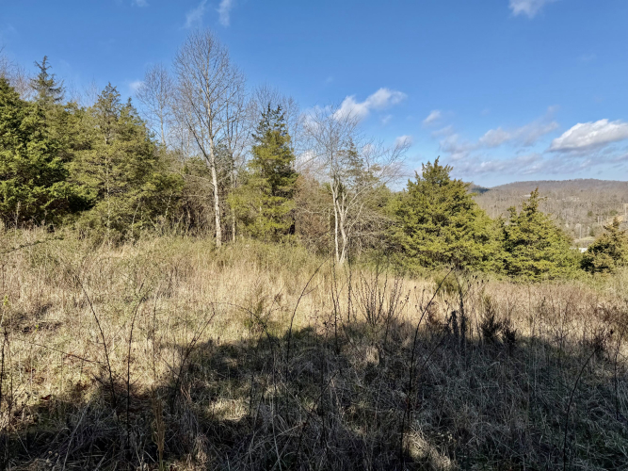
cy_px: 236
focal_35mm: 24
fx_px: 435
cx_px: 314
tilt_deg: -4.6
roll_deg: -4.5
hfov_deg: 71.6
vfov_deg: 56.8
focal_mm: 6.76
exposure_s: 1/3584
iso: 80
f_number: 1.78
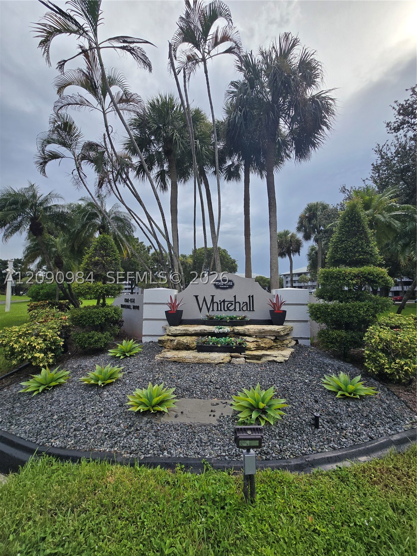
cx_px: 208
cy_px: 278
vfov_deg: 106.2
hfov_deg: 89.9
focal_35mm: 13
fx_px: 209
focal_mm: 2.2
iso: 50
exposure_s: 1/1899
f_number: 2.2
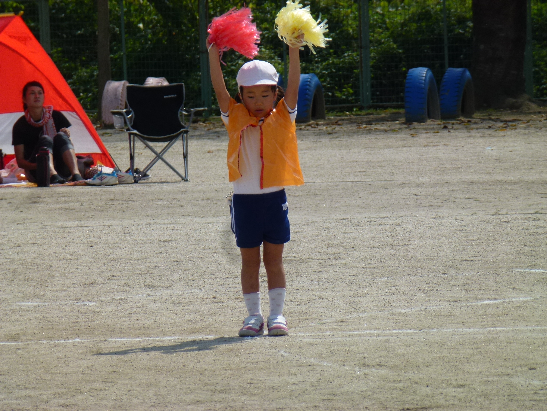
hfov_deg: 5.2
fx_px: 6068
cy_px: 206
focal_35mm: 384
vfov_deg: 3.9
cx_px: 274
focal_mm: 68.8
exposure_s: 1/800
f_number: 5.9
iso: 100
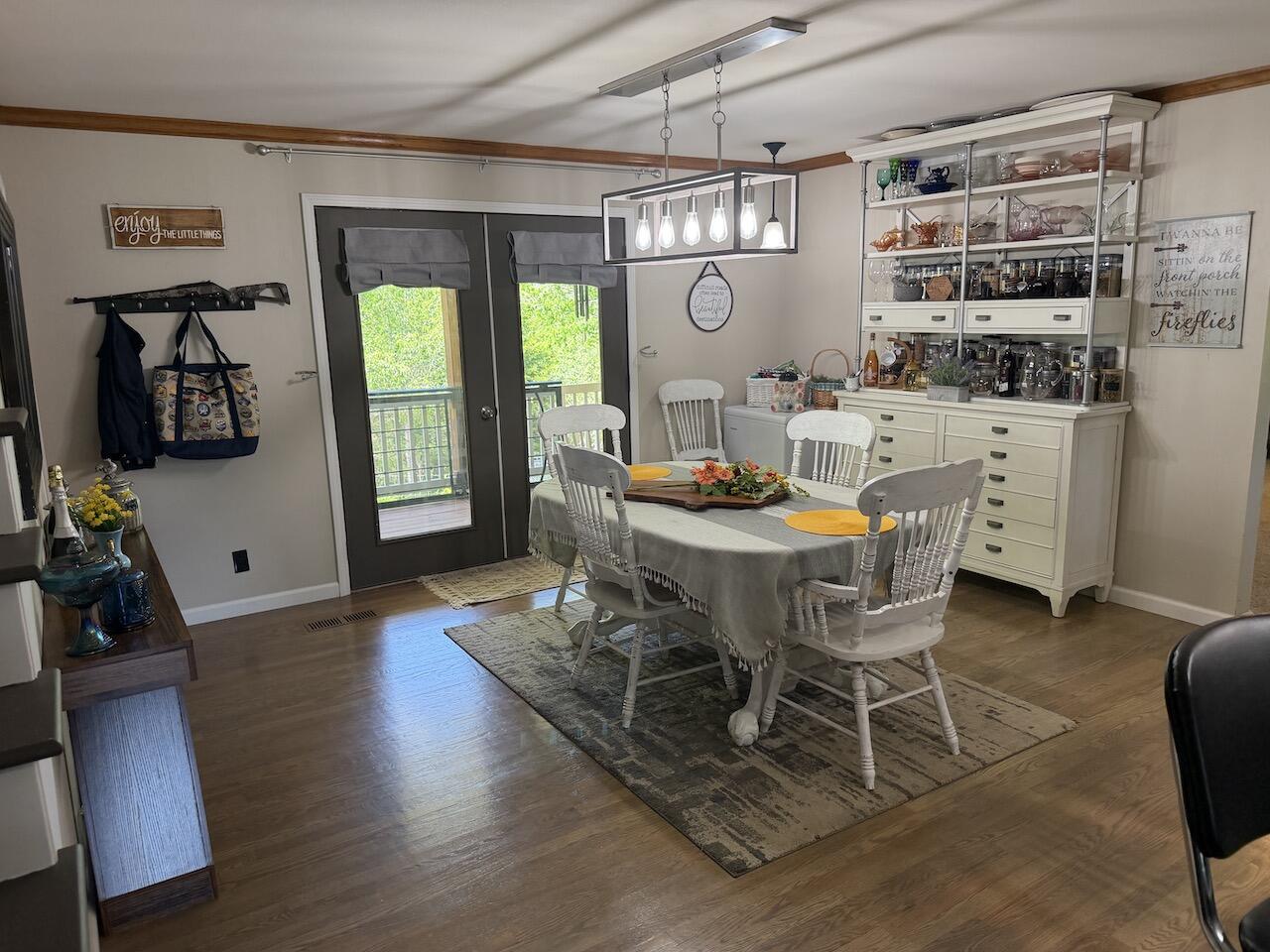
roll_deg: +2.0
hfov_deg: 71.6
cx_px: 635
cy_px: 476
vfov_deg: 56.8
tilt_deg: -11.4
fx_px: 881
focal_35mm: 24
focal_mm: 6.76
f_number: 1.78
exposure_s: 1/144
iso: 200
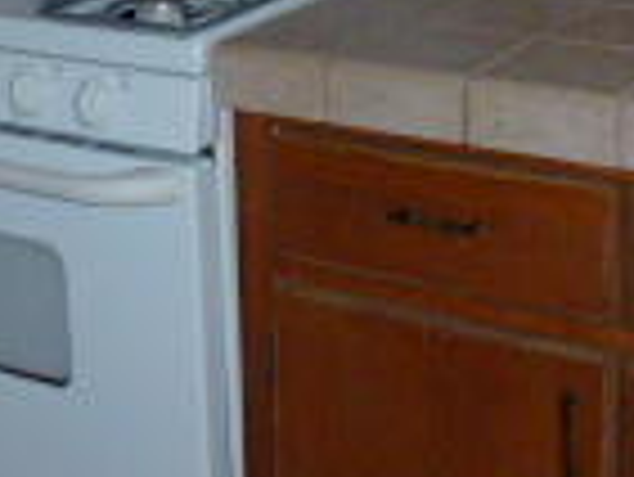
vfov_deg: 13.4
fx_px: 1998
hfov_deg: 17.8
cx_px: 63
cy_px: 9
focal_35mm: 109
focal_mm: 4.3
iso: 250
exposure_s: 1/60
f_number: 3.3
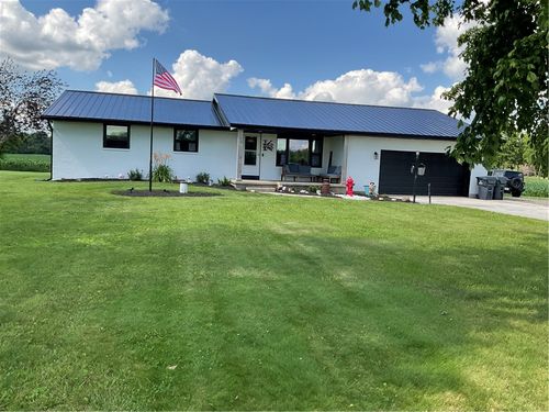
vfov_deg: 48.2
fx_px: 460
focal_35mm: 29
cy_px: 206
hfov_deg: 61.7
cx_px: 274
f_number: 1.8
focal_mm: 3
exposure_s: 1/829
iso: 16
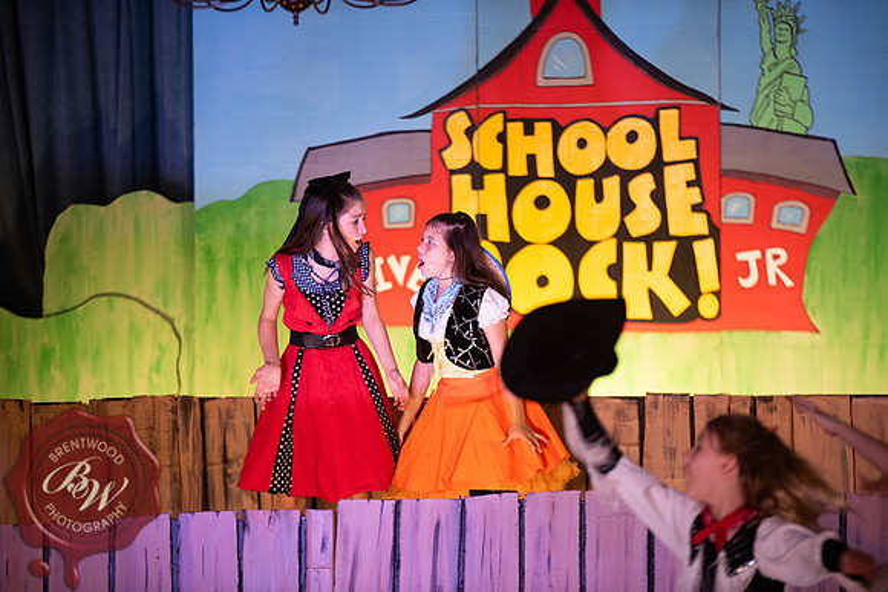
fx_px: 4934
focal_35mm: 200
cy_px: 296
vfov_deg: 6.9
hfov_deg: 10.3
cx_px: 444
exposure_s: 1/250
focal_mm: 200
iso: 500
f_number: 2.8
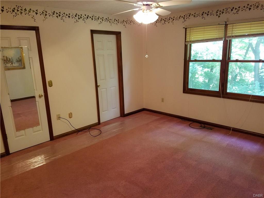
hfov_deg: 67.3
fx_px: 198
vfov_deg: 53.1
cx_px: 132
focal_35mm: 26
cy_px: 99
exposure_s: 1/24
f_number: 1.7
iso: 200
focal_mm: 4.2
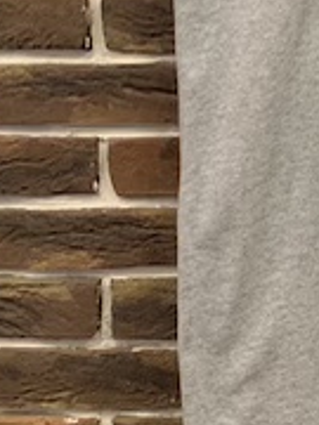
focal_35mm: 77
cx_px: 437
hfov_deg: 17.7
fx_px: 946
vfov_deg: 23.4
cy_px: -68
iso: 400
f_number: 1.8
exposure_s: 1/40
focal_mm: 4.25
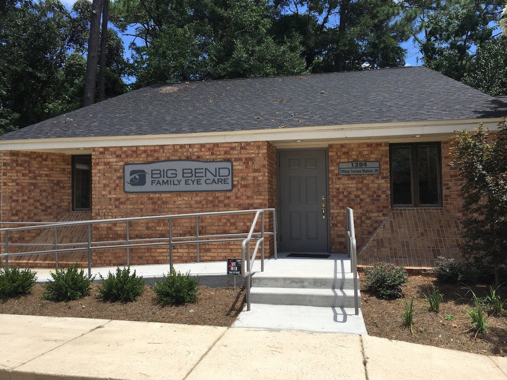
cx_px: 254
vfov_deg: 48.2
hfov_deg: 61.7
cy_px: 190
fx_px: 425
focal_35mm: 29
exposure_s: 1/1980
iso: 32
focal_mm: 4.15
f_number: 2.2
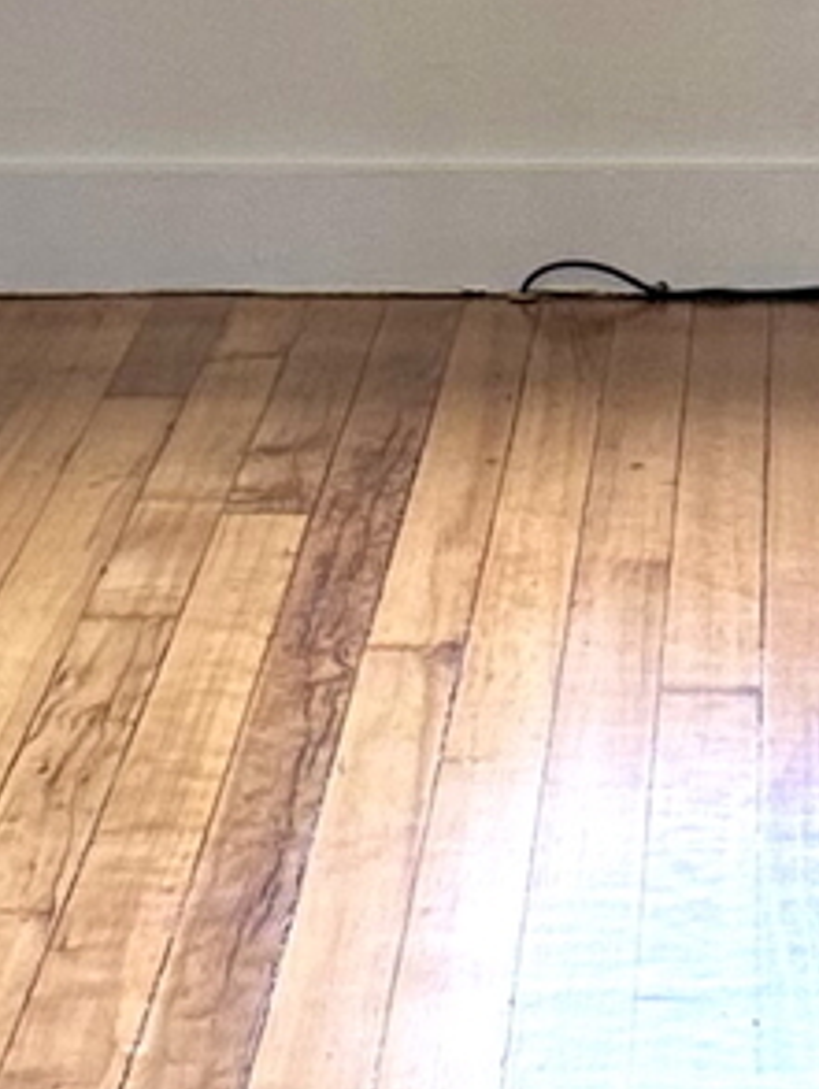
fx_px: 5922
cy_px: 315
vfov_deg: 10.5
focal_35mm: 188
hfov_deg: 7.9
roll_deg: -0.7
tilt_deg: -10.7
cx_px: 882
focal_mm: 6.76
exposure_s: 1/112
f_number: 1.78
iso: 200
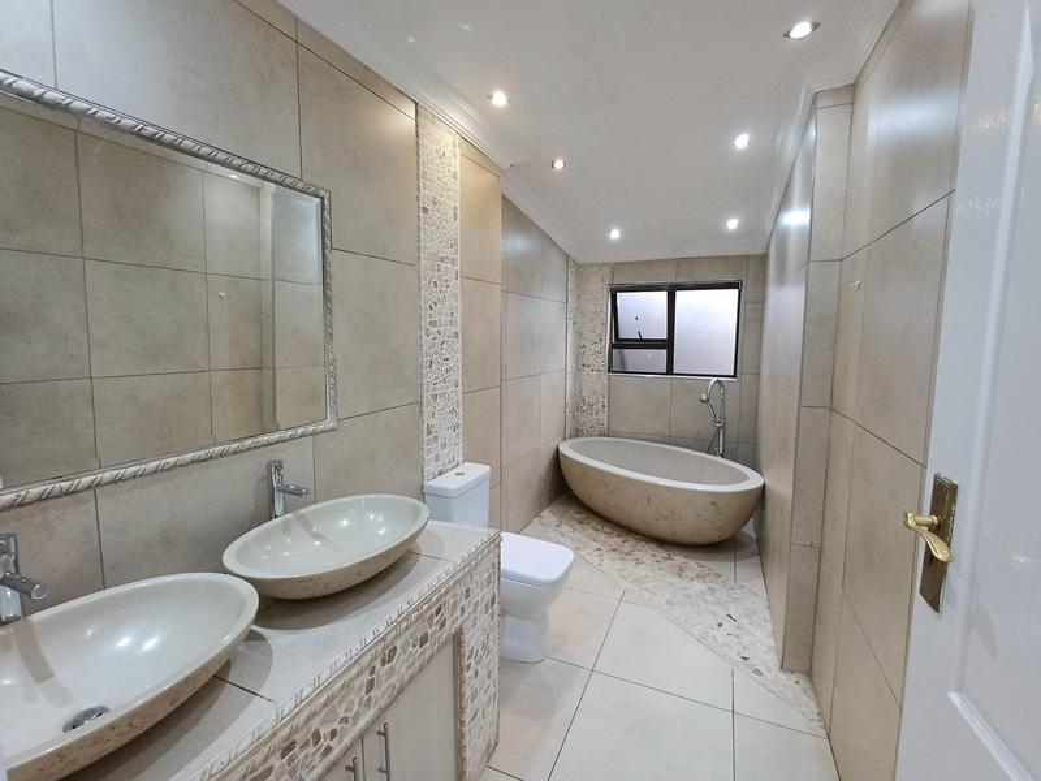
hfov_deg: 94.5
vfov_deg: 78.1
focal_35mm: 16
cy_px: 390
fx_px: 481
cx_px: 520
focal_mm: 1.64
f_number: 2.2
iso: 125
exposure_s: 1/50.3
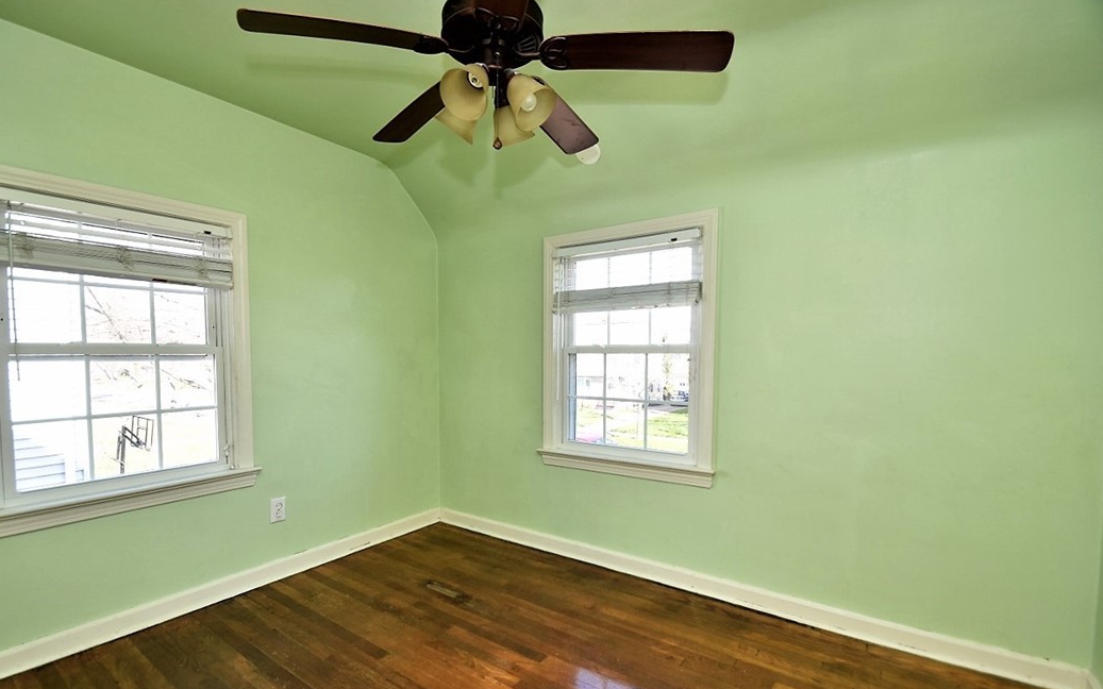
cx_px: 539
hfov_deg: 97.8
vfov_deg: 71.2
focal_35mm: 16
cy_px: 363
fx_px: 481
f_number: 7.1
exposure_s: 1/60
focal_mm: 10
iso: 200
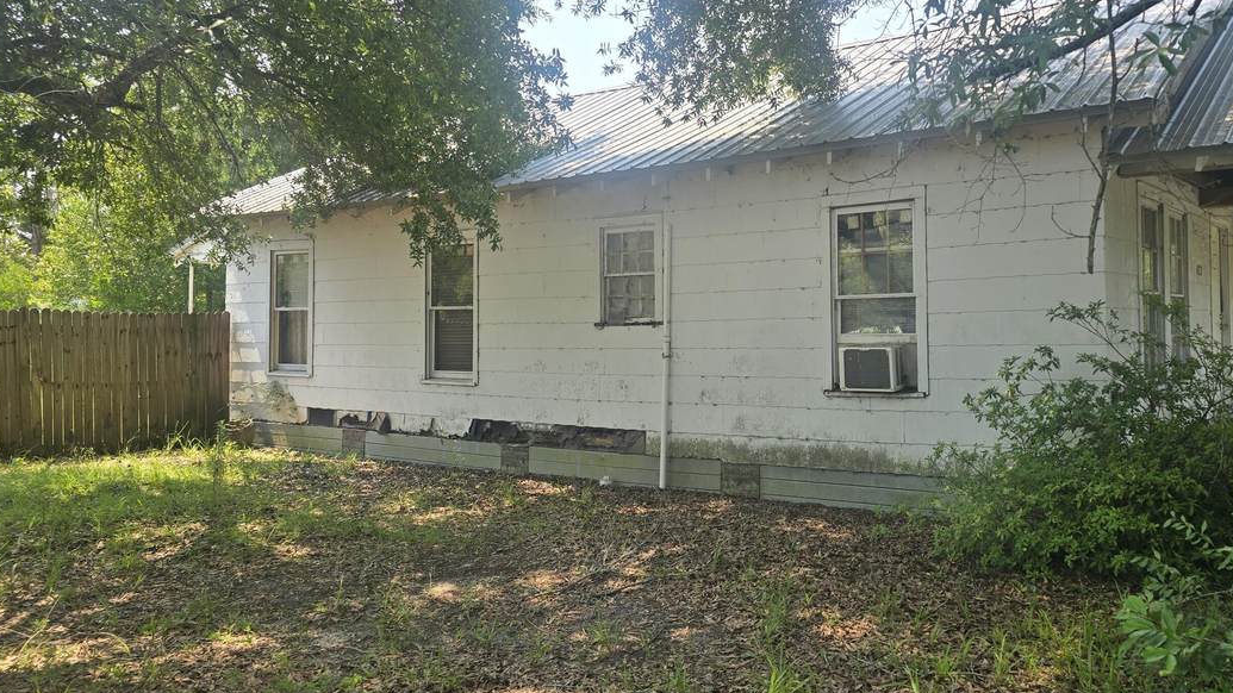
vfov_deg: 37.7
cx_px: 728
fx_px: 1013
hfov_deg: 62.2
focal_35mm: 31
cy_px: 314
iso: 12
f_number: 1.7
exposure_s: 1/298
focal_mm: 6.3
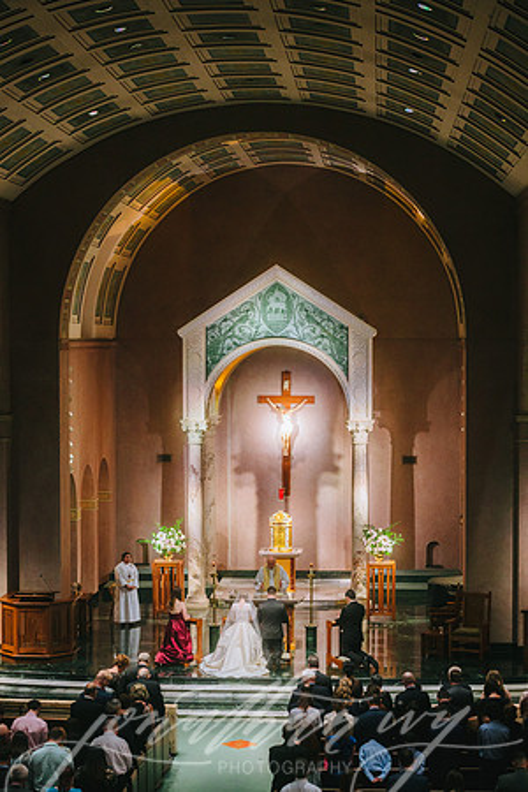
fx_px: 1540
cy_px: 396
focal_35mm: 70
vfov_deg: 28.8
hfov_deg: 19.5
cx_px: 264
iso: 1600
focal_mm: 70
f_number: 2.8
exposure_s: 1/250
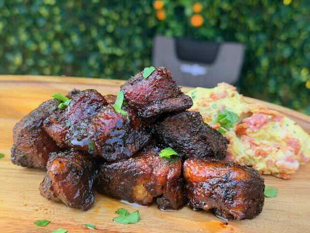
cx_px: 155
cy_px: 116
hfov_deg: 39.7
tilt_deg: -19.9
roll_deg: -0.3
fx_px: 430
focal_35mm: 48
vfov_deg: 30.3
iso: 64
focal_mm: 6.76
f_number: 1.78
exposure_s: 1/229
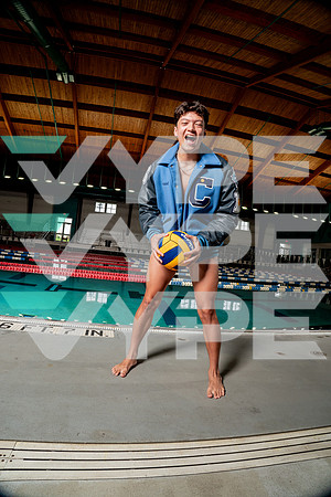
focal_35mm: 20
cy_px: 248
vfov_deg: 84.0
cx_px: 166
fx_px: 276
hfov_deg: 61.9
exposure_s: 1/250
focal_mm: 20
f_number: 6.3
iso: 400
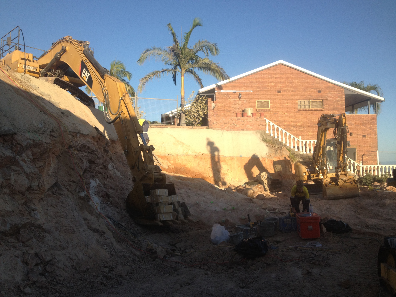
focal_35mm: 35
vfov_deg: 40.7
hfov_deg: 52.6
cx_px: 198
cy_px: 148
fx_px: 400
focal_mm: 4.28
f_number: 2.4
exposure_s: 1/968
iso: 64
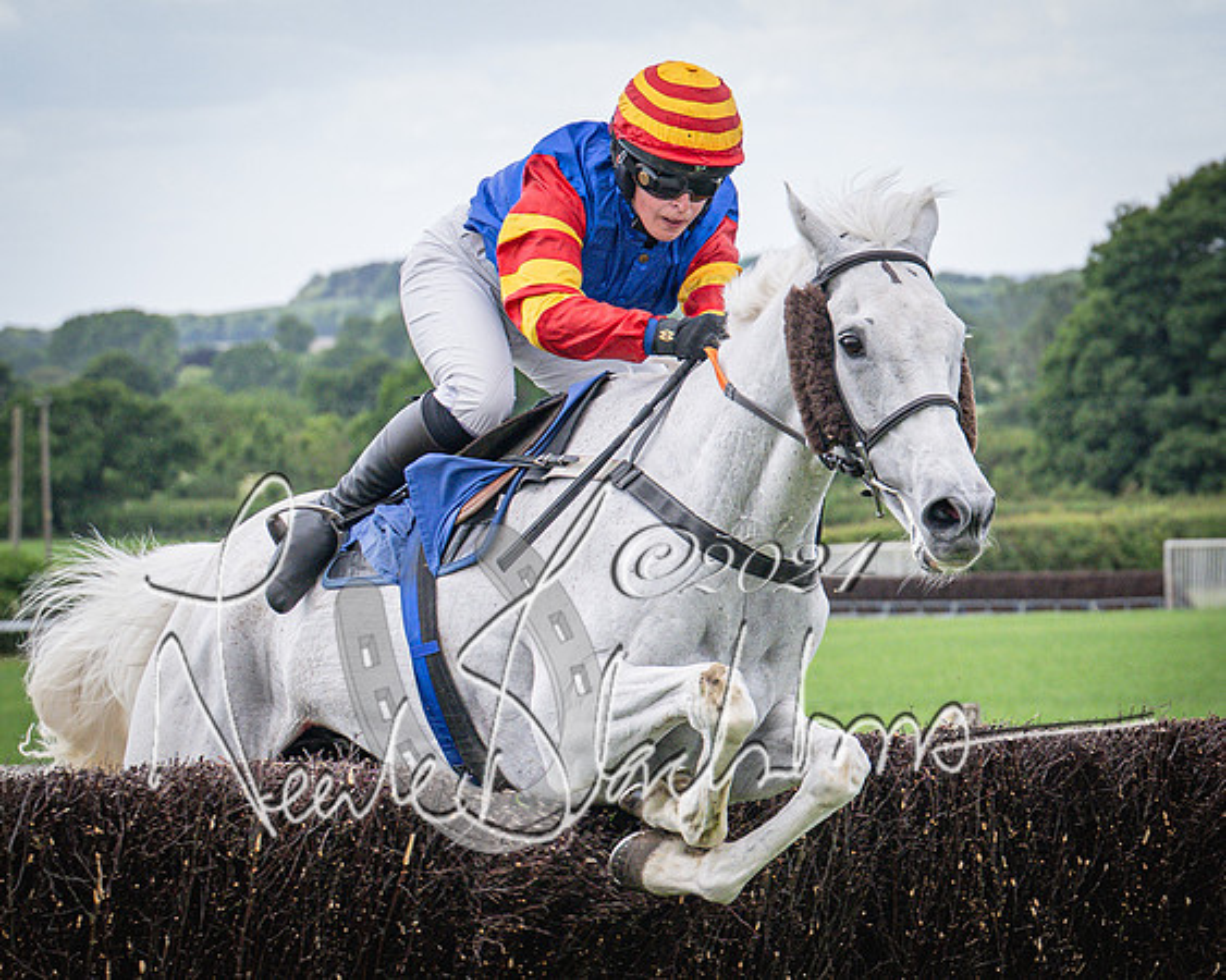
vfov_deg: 7.1
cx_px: 1324
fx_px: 7878
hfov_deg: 8.8
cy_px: 495
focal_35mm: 217
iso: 400
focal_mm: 70
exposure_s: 1/1600
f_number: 4
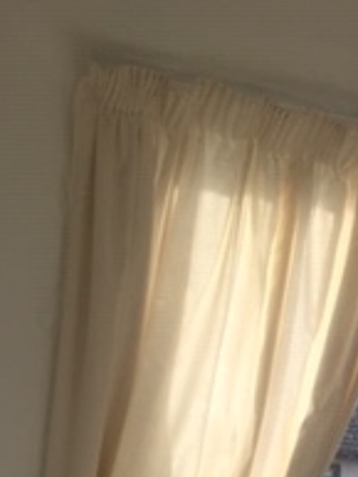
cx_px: 565
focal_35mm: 96
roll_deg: -5.0
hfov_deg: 14.2
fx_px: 1322
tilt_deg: -7.6
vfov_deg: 18.8
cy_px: 640
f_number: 2.2
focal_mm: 4.15
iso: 32
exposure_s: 1/860
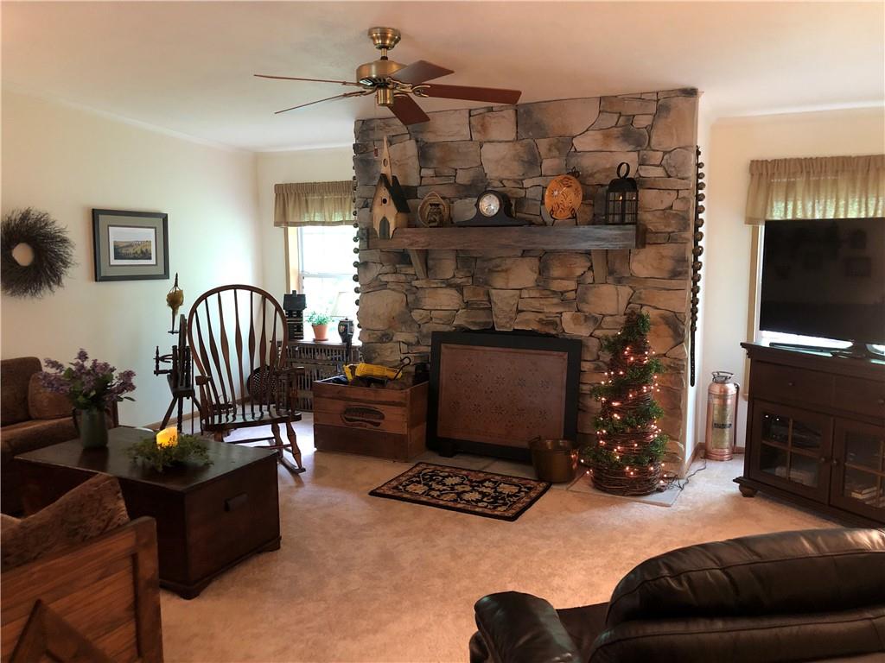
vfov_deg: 49.7
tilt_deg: -9.0
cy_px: 332
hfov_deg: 63.4
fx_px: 716
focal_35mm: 28
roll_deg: +0.8
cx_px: 442
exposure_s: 1/9
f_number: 1.8
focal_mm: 3.99
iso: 100
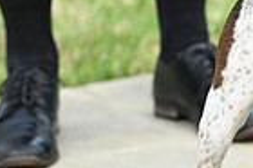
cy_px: 84
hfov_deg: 3.8
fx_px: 3784
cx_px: 473
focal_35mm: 539
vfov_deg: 2.5
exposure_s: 1/1000
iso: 450
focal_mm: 130
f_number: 4.5
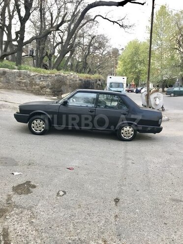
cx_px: 92
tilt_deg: -6.8
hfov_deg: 49.7
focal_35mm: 28
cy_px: 122
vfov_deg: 63.4
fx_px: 197
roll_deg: +3.8
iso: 20
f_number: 1.8
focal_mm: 3.99
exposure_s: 1/123
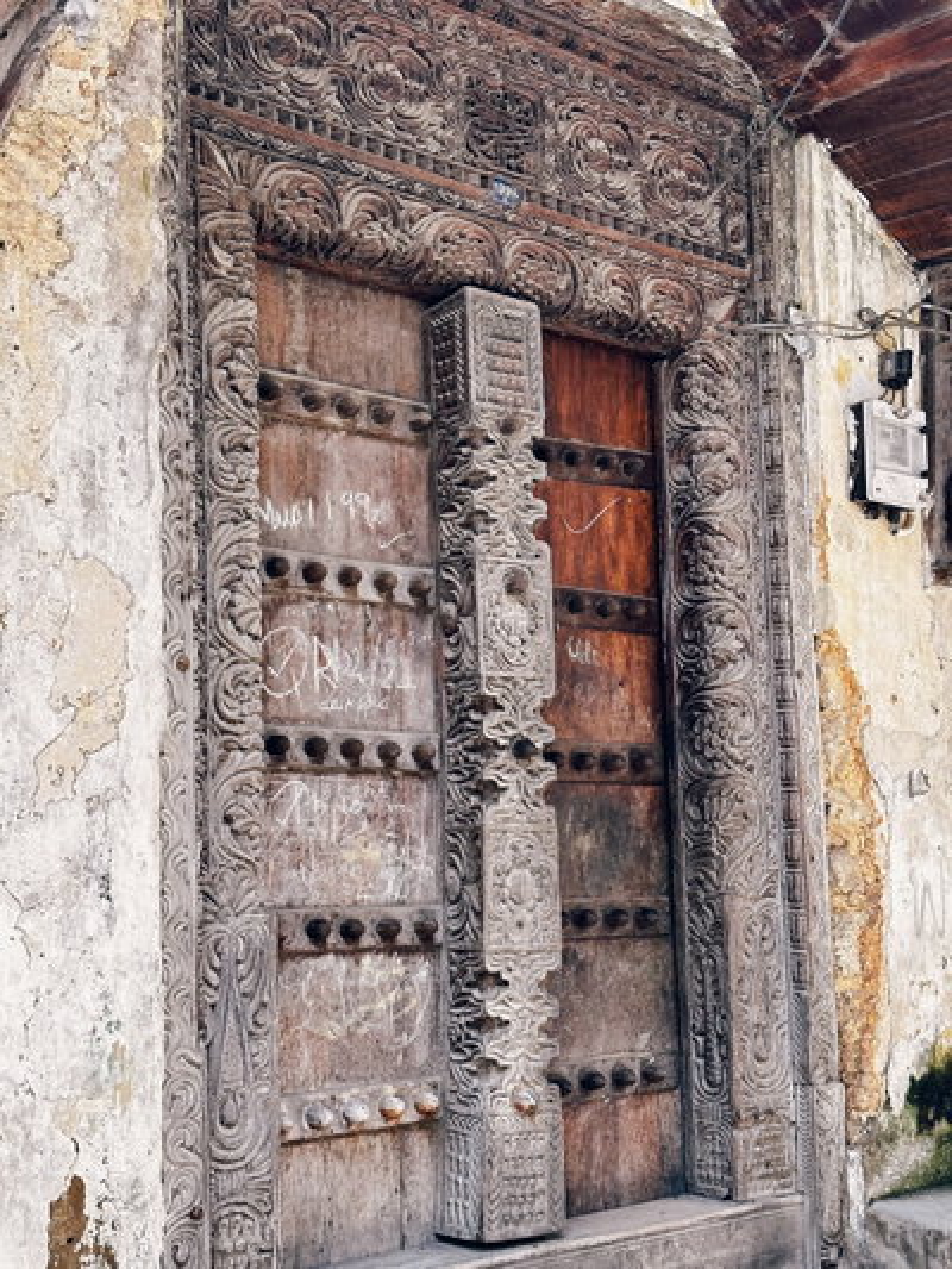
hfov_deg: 30.3
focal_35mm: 48
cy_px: 634
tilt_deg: +8.1
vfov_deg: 39.6
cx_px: 476
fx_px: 1759
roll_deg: +1.3
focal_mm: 6.86
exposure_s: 1/358
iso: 64
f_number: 1.78
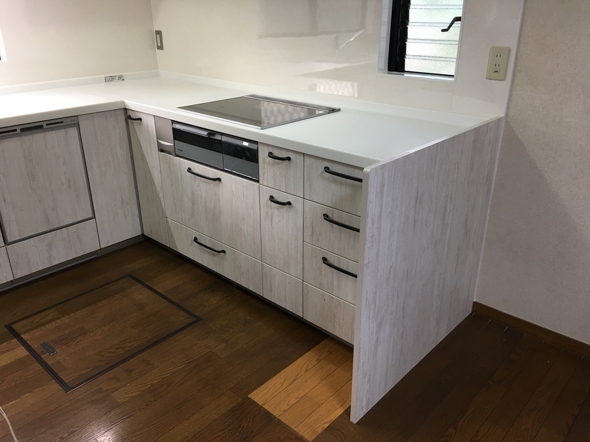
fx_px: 494
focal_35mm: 29
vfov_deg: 48.2
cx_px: 295
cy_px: 221
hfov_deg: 61.7
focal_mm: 4.15
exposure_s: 1/15
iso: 32
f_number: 2.2
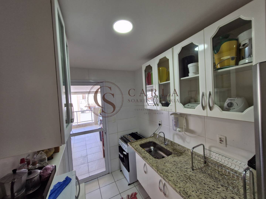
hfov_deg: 106.2
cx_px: 133
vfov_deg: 89.9
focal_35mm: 13
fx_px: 100
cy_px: 100
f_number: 2.2
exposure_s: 1/60
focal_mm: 1.74
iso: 50
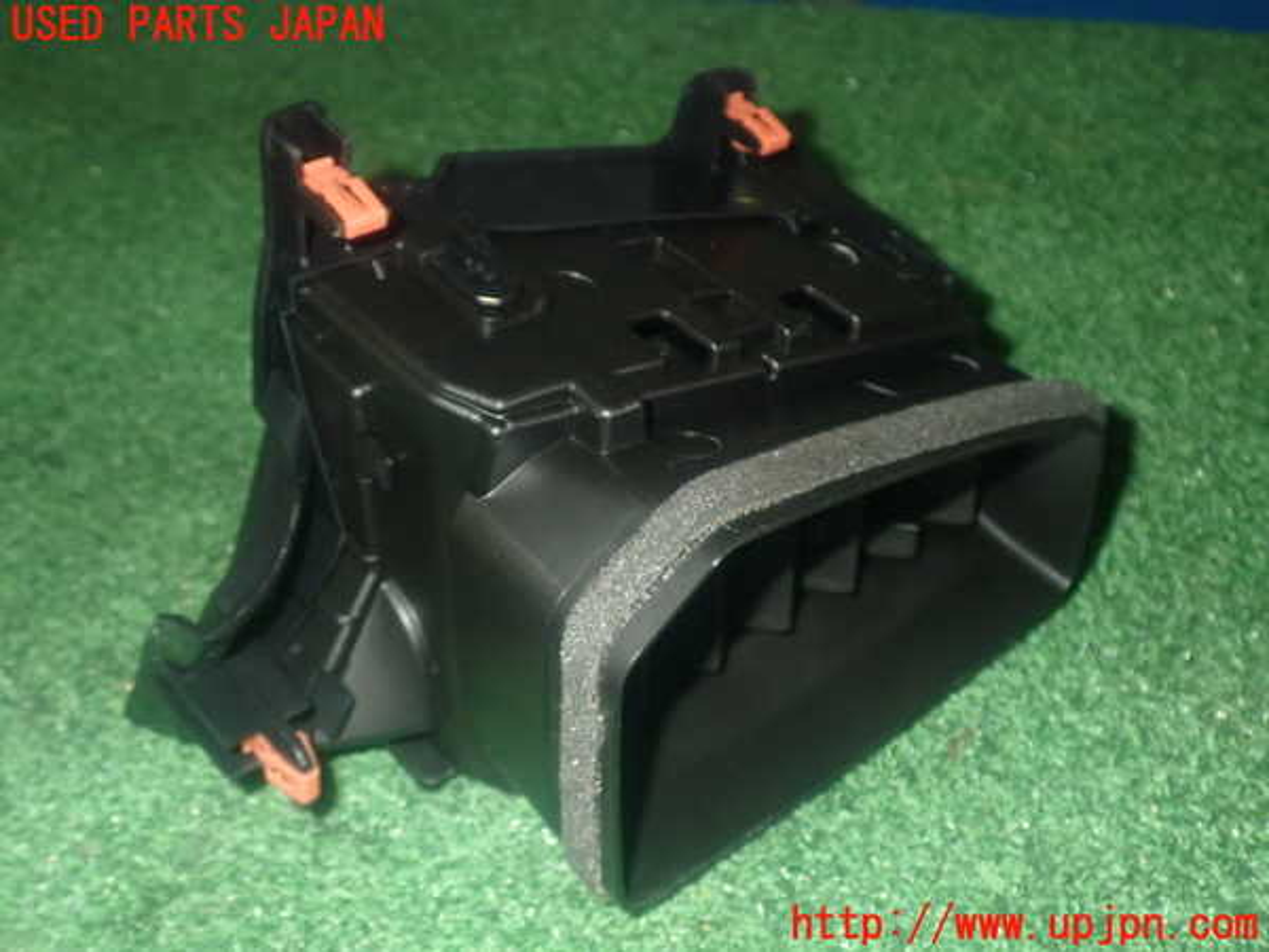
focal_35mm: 41
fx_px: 1503
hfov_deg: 45.8
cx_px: 634
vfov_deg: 35.1
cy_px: 476
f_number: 8
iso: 800
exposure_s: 1/40
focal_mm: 7.31
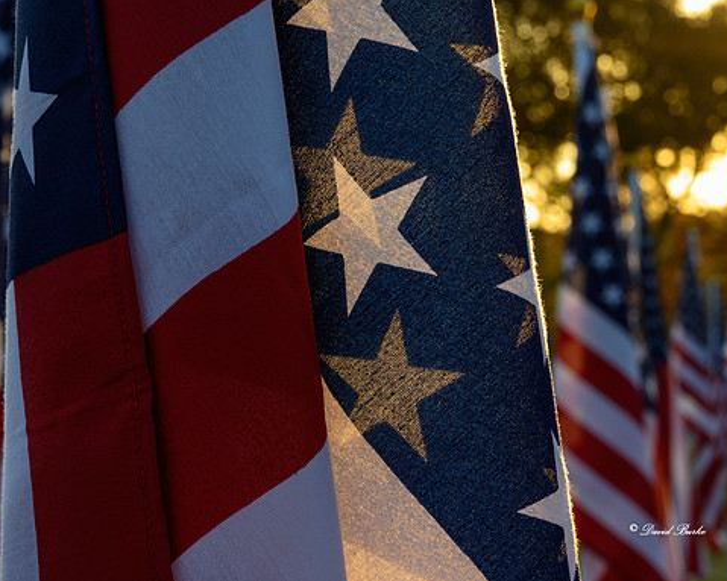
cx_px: 329
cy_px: 290
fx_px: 2689
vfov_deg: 12.3
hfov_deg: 15.4
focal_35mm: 125
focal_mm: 110
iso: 800
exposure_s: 1/40
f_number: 20
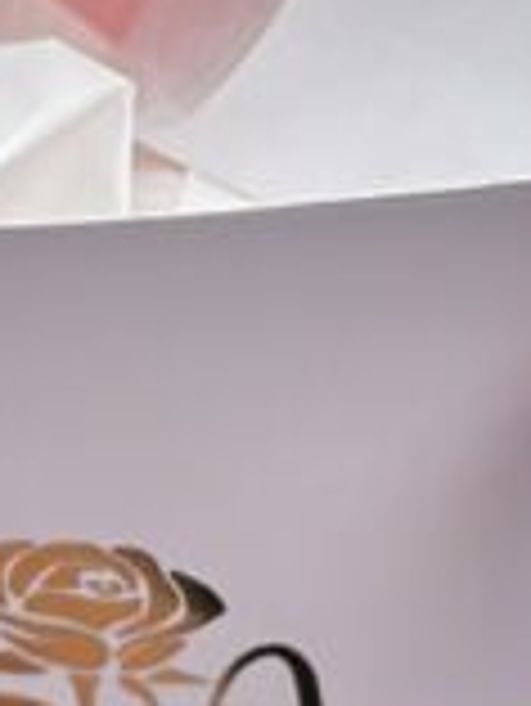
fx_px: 6393
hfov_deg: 4.7
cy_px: -189
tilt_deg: -33.4
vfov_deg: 6.3
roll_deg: -1.5
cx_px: 14
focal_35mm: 313
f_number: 1.78
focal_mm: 6.86
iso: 80
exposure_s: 1/350
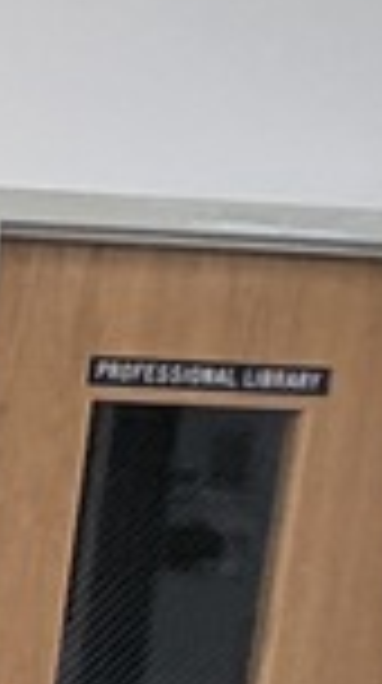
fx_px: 1863
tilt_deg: -3.0
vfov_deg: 20.3
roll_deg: -0.3
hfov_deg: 8.4
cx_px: -993
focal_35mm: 103
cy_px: 648
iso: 320
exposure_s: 1/60
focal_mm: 2.22
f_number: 2.2
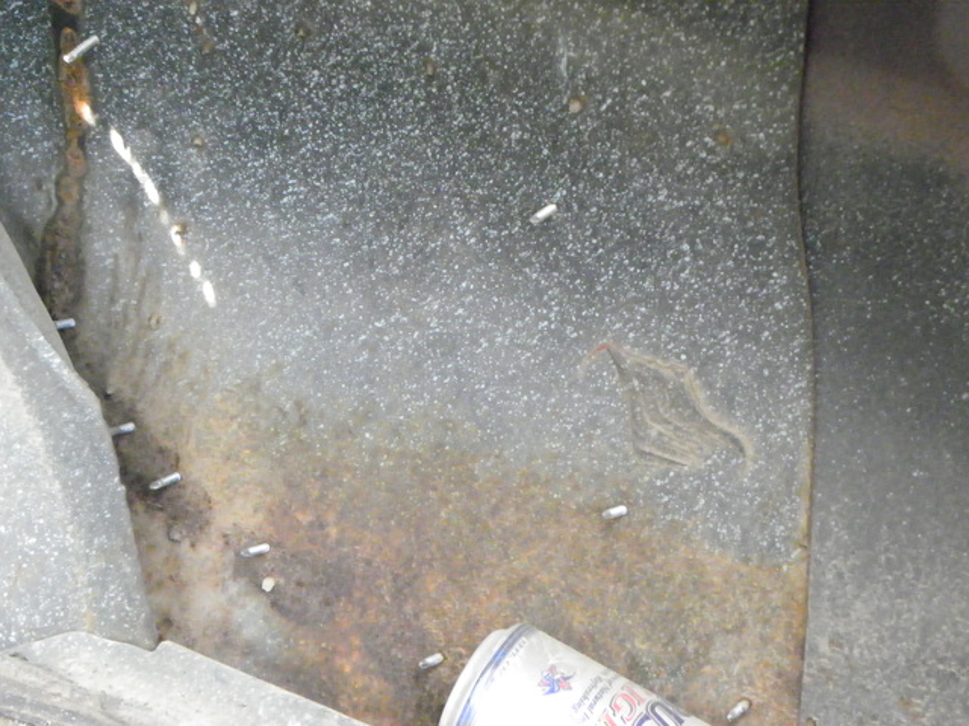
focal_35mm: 78
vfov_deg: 18.9
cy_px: 363
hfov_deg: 25.0
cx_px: 484
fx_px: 2183
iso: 1250
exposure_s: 1/160
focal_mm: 13.8
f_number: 4
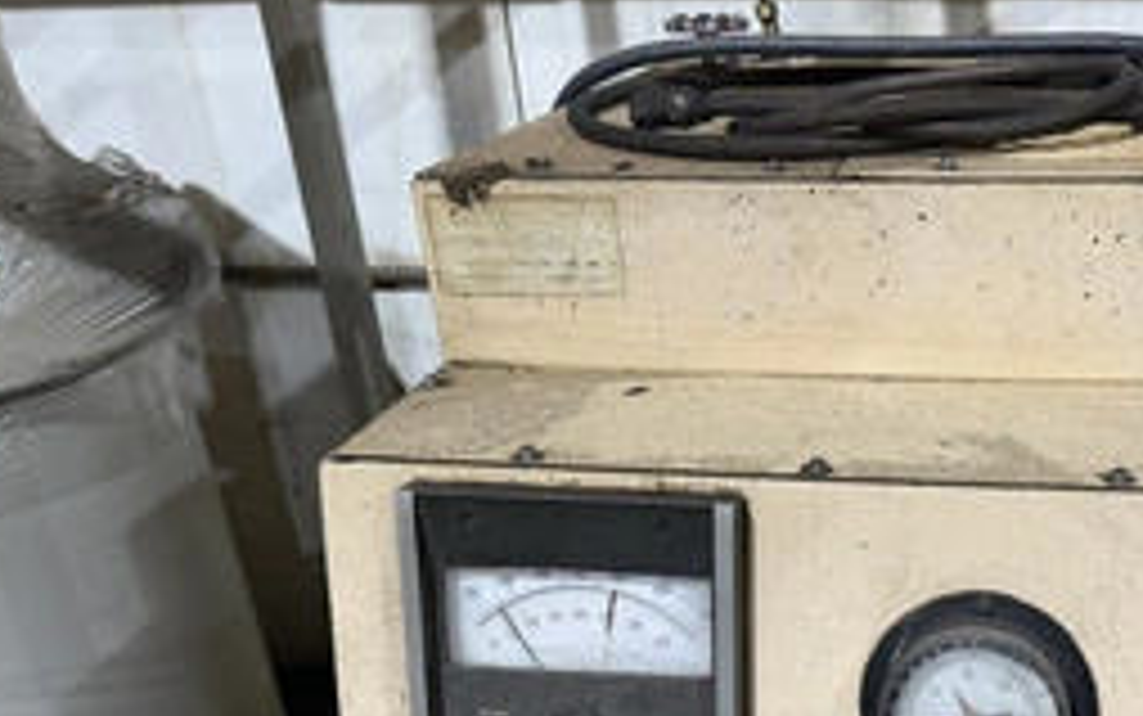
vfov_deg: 31.2
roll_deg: +0.4
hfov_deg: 47.3
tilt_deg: -26.4
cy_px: 581
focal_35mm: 40
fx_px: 1247
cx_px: 868
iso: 250
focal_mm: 6.76
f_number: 1.78
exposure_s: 1/60
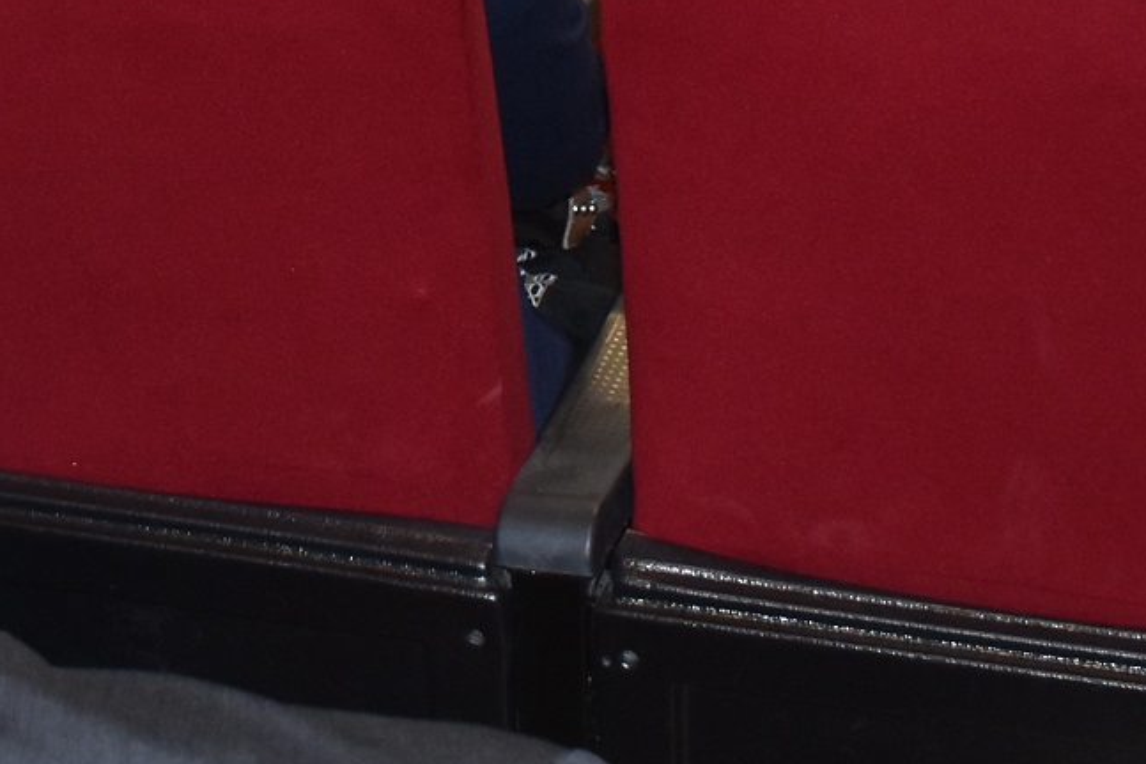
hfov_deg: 13.3
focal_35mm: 153
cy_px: -739
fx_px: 4869
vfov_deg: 8.5
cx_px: 18
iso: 400
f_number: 3.5
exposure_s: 1/60
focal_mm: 22
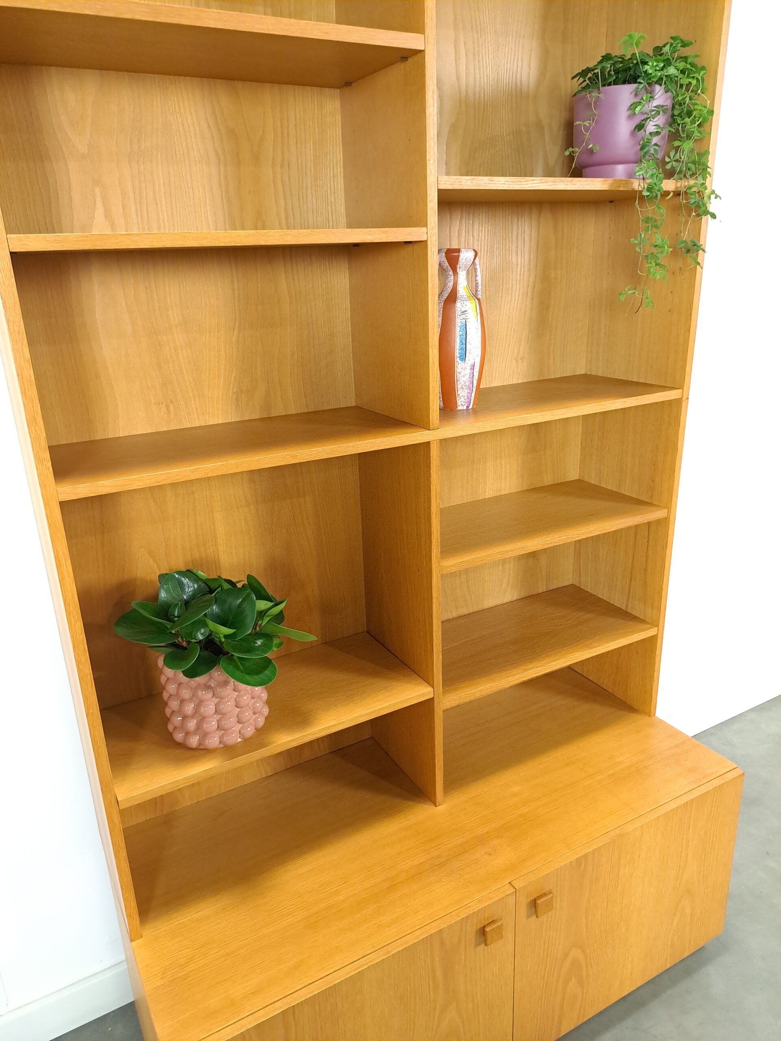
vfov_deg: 71.6
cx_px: 390
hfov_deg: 56.8
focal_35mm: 24
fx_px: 722
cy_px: 520
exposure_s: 1/25
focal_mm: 5.23
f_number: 1.8
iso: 400
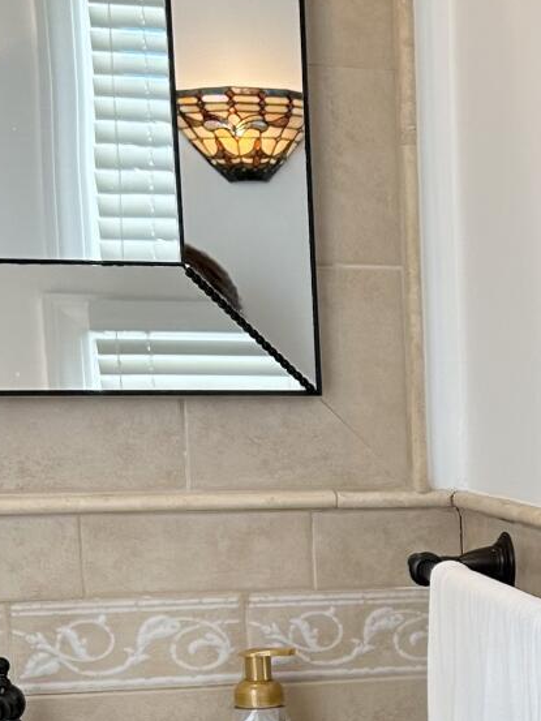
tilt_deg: -11.7
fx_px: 1958
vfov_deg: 20.0
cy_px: 768
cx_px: 778
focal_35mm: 94
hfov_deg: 14.8
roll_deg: -0.4
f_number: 1.5
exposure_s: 1/231
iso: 40
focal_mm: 5.7
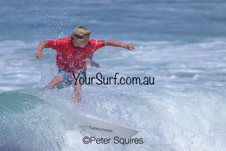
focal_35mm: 1095
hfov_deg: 1.9
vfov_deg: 1.3
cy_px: 99
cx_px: 98
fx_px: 6877
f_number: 11
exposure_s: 1/2000
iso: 720
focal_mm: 800
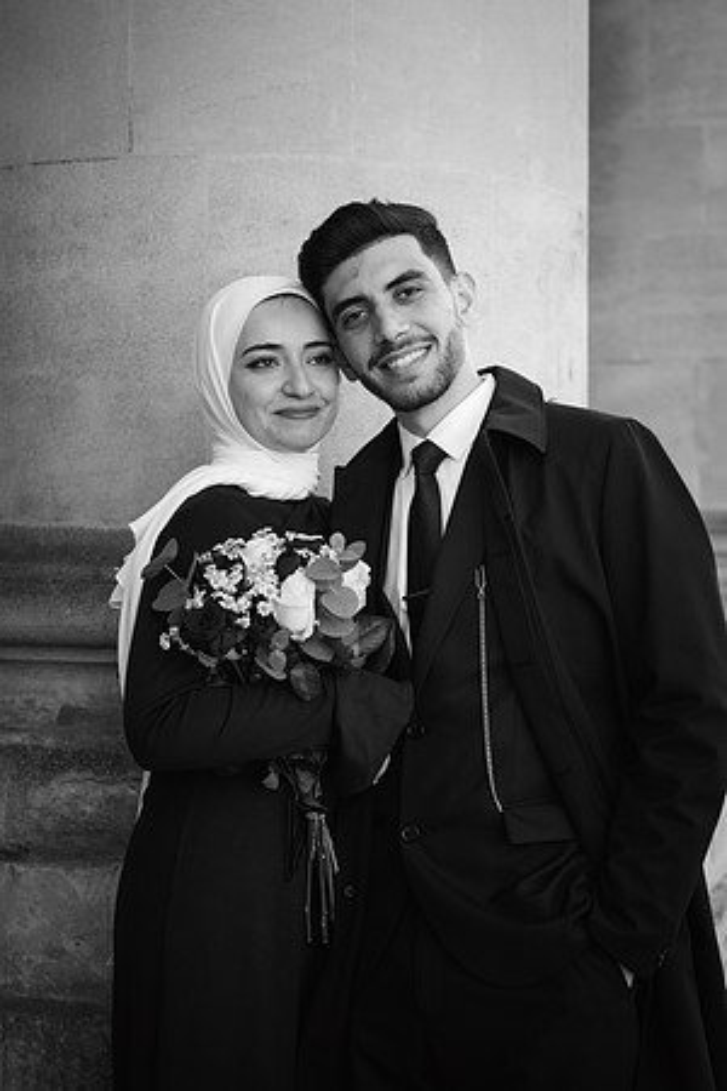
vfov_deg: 33.4
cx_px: 364
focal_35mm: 60
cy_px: 546
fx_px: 1817
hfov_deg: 22.6
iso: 200
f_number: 2.8
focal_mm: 40
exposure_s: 1/640
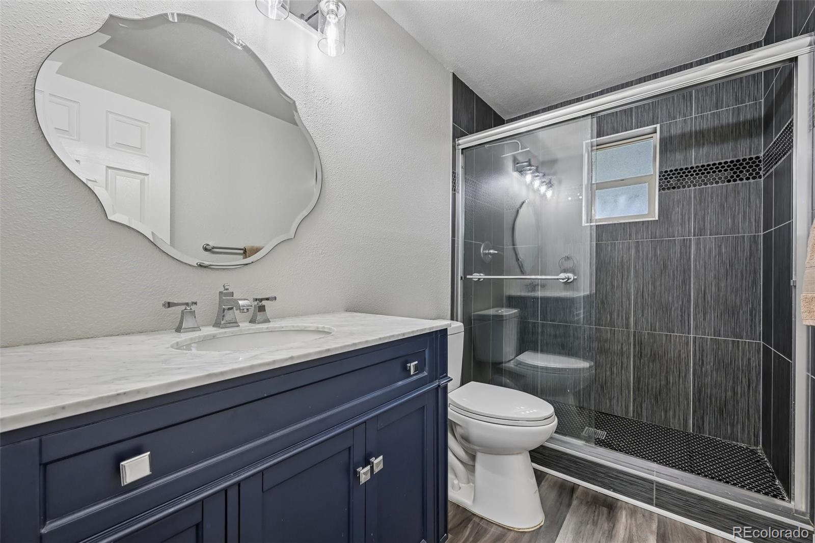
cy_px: 272
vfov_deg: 81.2
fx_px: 317
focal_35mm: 14
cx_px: 408
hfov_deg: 104.3
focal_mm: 14
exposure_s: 1/10
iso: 400
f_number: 10
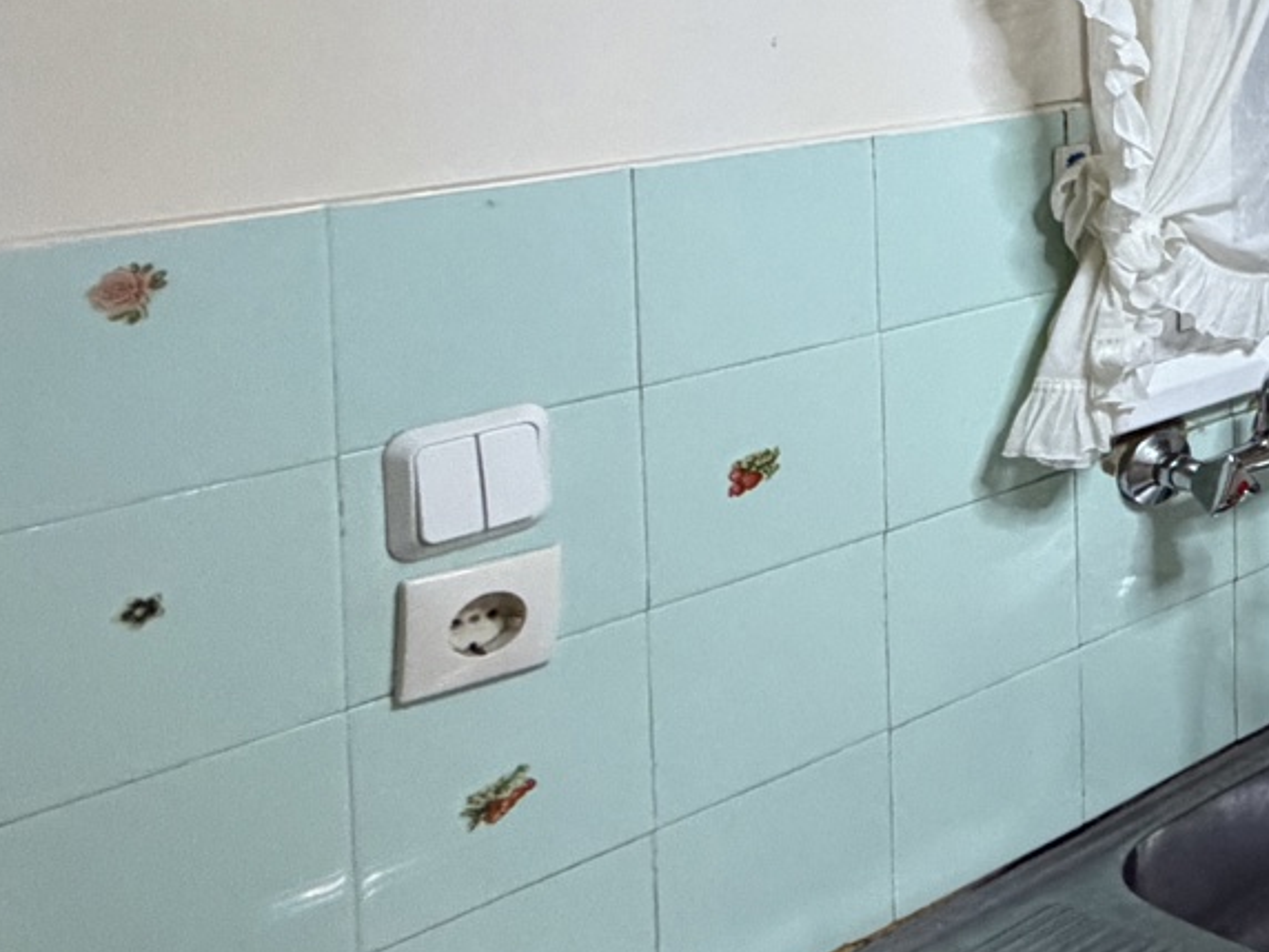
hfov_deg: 25.4
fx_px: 1723
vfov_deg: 28.5
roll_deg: +0.6
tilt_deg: -3.3
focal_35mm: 47
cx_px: 2059
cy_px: -53
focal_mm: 2.22
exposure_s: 1/114
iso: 320
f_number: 2.2
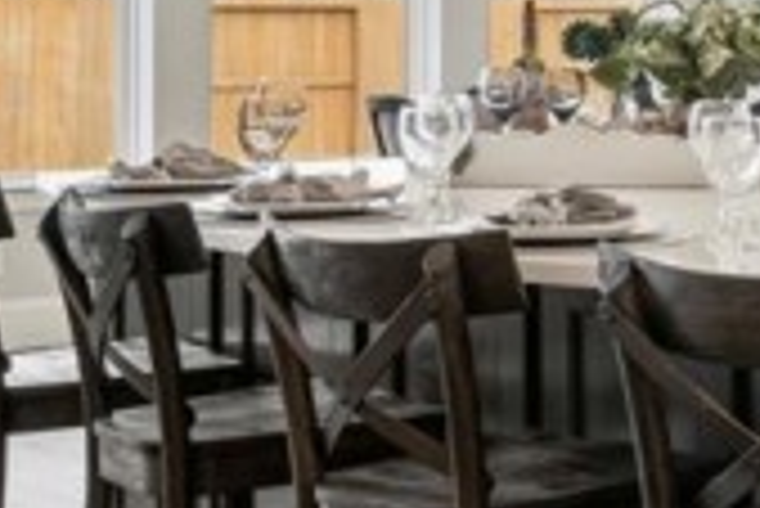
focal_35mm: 98
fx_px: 2069
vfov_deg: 13.9
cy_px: 43
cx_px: 1142
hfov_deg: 18.4
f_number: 6.3
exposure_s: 1/50
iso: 320
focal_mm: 17
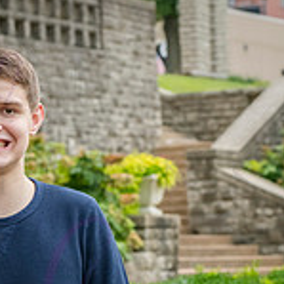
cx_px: 0
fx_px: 1912
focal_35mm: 206
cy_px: 246
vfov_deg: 8.5
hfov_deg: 8.4
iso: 640
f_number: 7.1
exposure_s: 1/500
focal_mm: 80
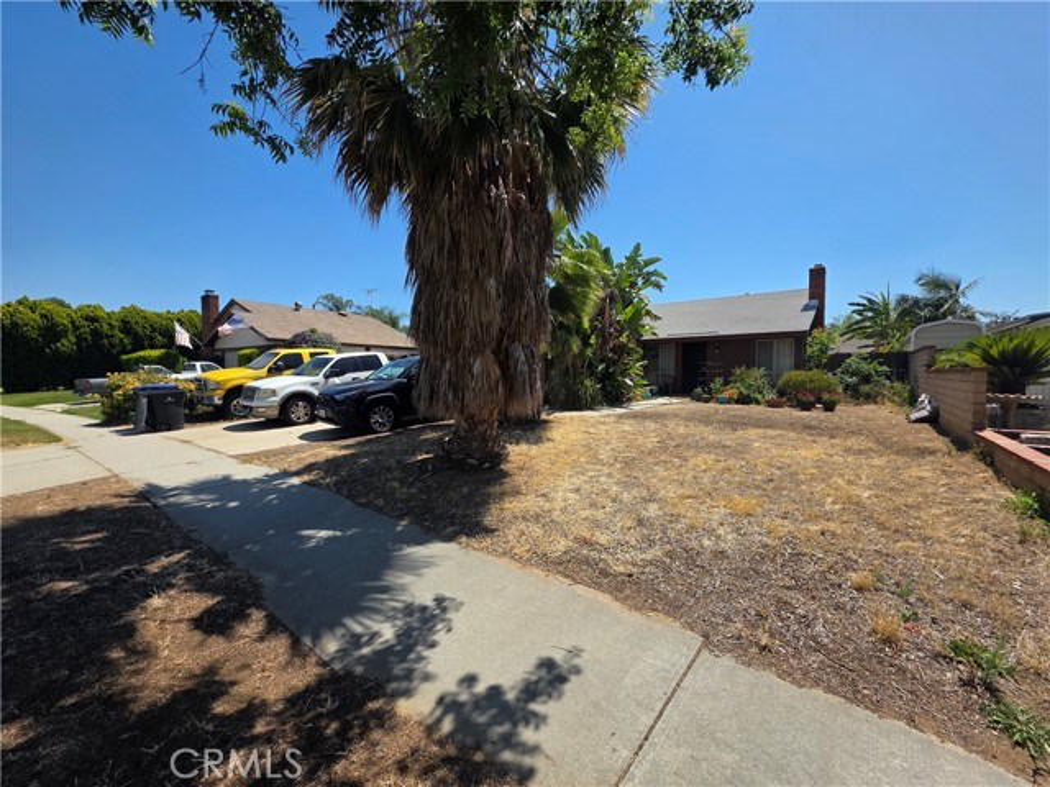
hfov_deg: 106.2
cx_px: 525
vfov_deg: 89.9
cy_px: 394
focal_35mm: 13
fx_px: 394
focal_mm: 2.2
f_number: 1.9
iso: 40
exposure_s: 1/1814
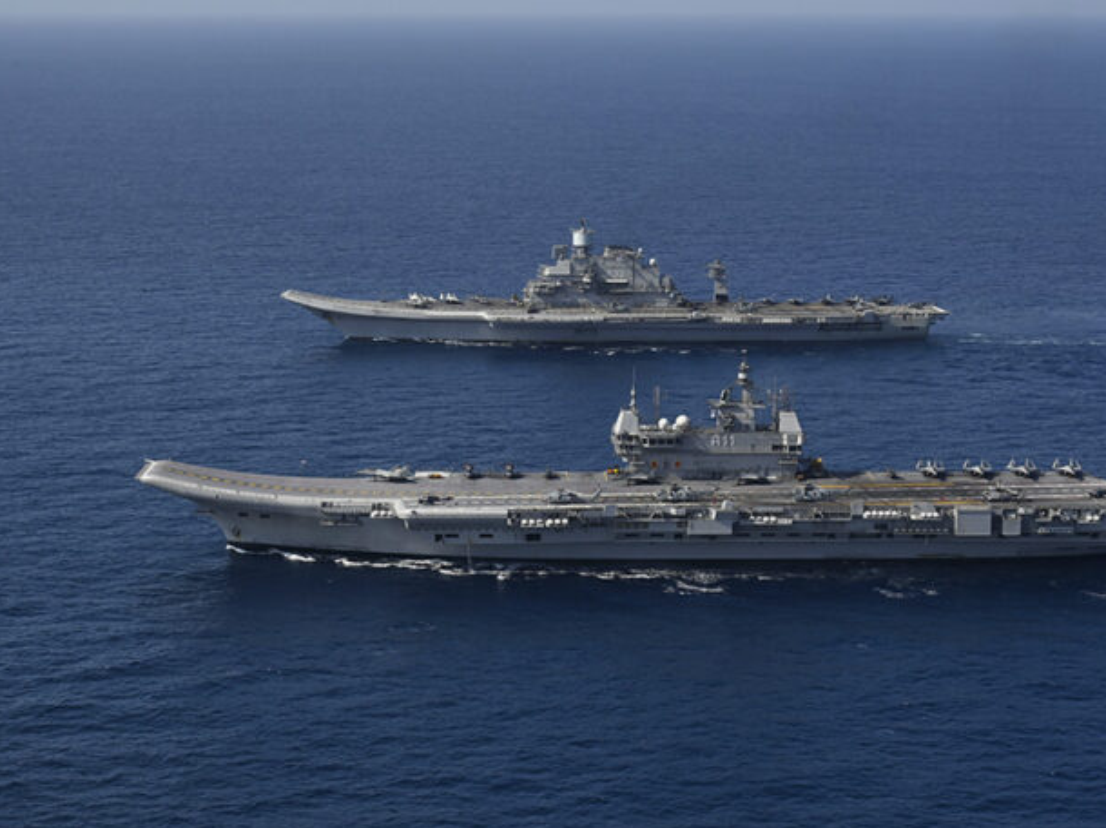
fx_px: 2555
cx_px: 581
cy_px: 418
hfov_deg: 24.4
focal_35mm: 80
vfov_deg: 18.4
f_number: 11
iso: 250
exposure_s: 1/640
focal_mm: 73
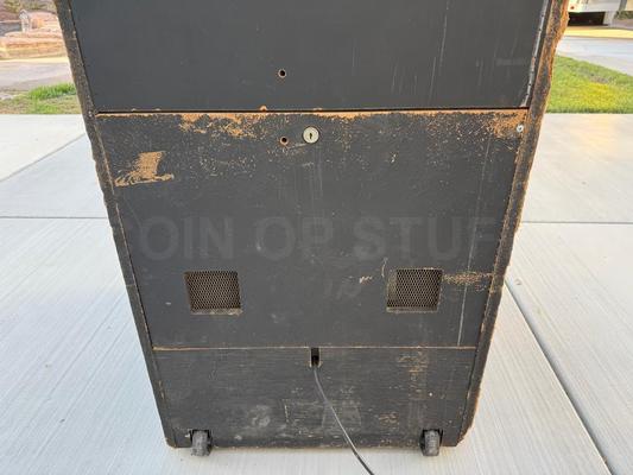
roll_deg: +0.6
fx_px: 439
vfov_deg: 56.8
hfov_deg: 71.6
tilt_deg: -29.2
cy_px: 238
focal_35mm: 24
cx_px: 316
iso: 64
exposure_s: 1/174
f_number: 1.78
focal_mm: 6.76
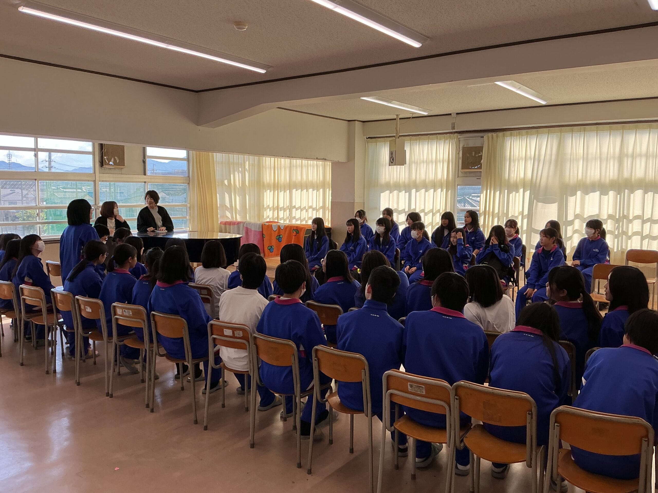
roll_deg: -0.7
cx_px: 329
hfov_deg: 61.7
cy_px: 246
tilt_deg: -6.3
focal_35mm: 29
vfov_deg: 48.2
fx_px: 551
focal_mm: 3
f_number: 1.8
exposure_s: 1/340
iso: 25
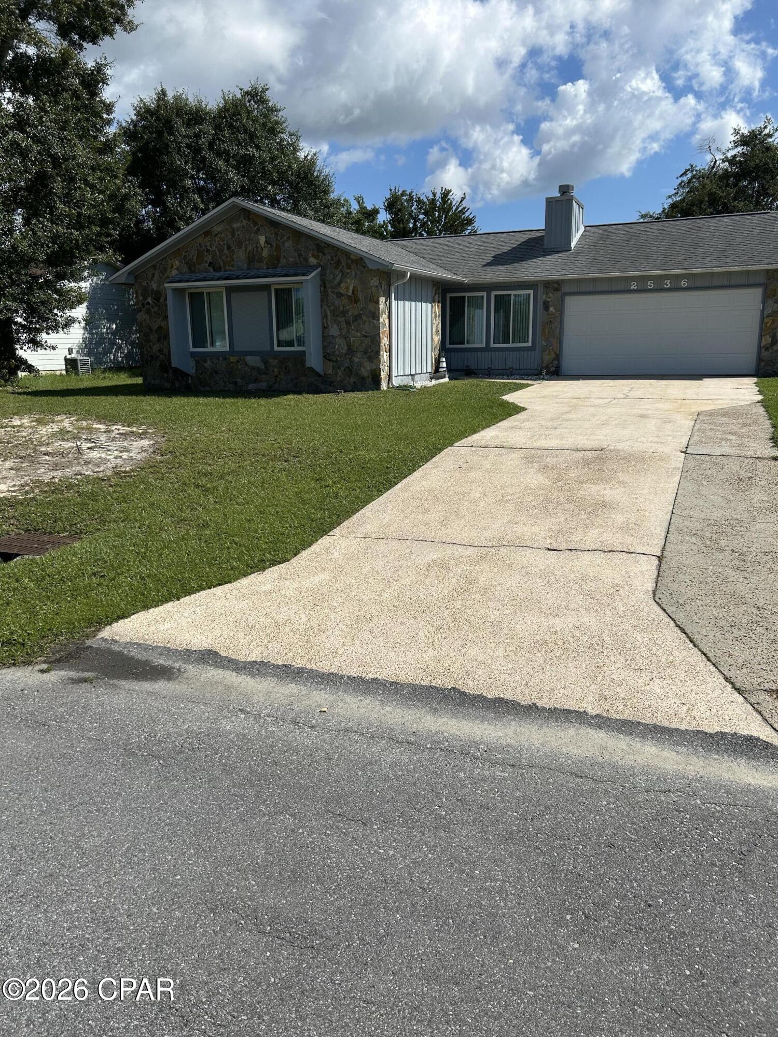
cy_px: 518
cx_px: 389
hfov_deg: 53.1
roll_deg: +0.2
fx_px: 779
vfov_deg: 67.3
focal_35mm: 26
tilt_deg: -11.5
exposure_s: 1/6993
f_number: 1.5
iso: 50
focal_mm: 5.7
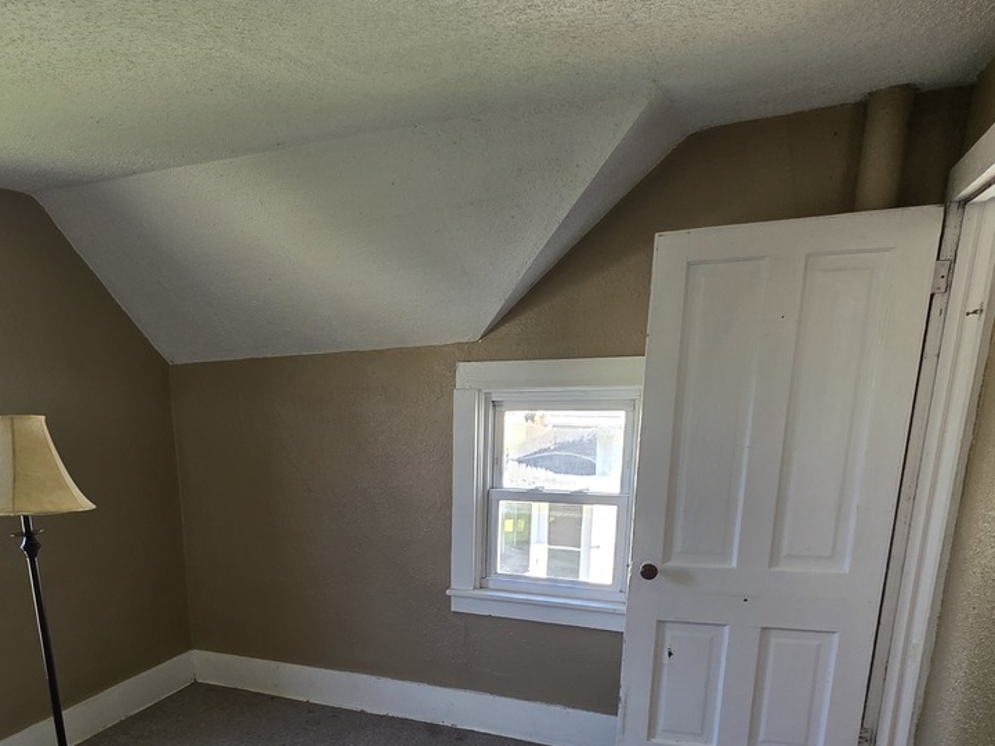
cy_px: 605
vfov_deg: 49.7
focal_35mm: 26
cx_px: 311
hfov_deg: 65.1
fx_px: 747
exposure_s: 1/120
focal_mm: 2.2
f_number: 1.9
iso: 160
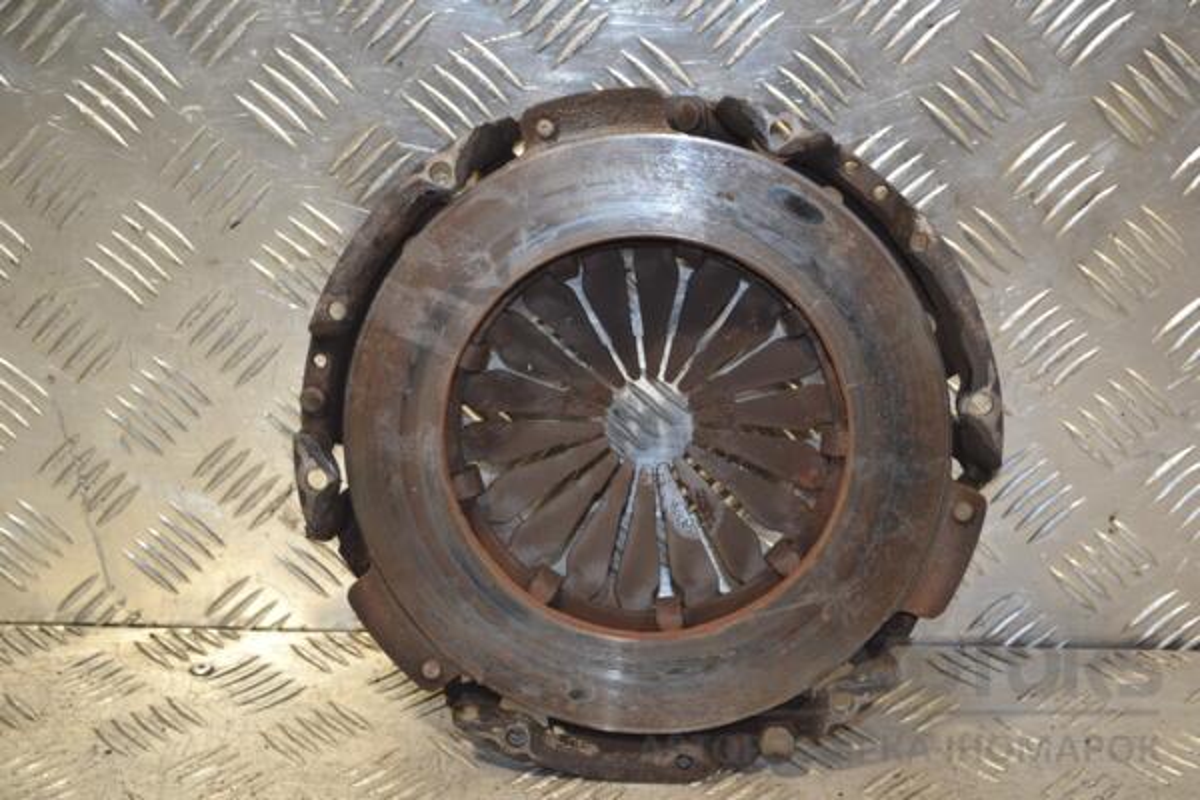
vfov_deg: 21.6
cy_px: 400
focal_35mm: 63
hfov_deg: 31.9
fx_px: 2100
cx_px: 600
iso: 400
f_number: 5.3
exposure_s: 1/60
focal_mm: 42
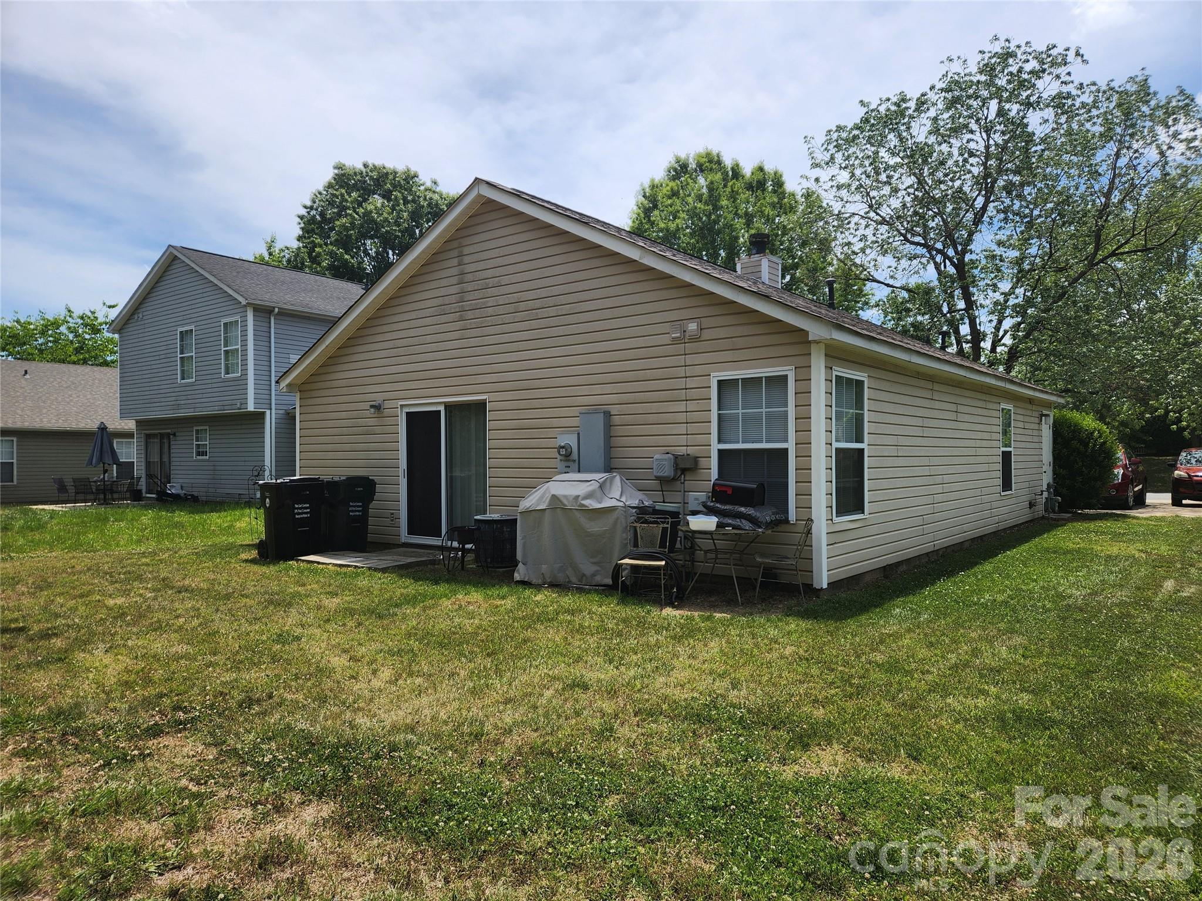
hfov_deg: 73.9
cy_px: 450
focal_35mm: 23
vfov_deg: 58.9
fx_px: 799
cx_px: 601
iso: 20
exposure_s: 1/1854
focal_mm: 5.4
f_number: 1.8
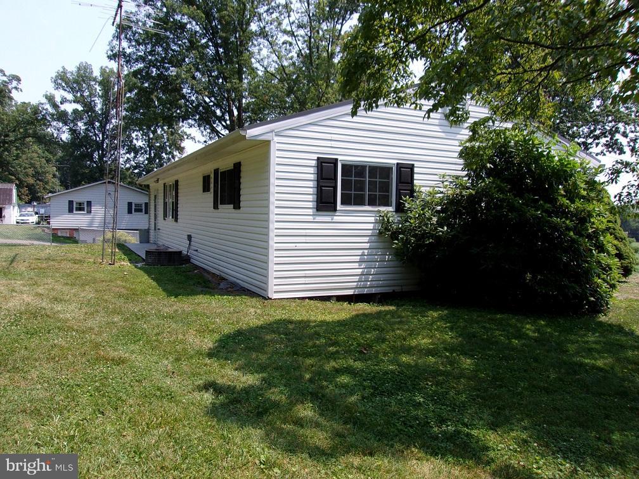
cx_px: 320
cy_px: 240
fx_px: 498
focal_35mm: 27
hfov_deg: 65.3
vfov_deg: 51.4
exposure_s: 1/56
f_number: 10.4
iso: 80
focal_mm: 4.9
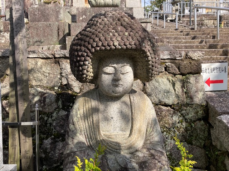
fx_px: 185
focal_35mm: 28
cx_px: 114
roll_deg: +0.6
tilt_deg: -2.1
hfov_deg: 63.4
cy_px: 86
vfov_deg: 49.7
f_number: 1.8
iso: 20
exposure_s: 1/960
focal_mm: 3.99
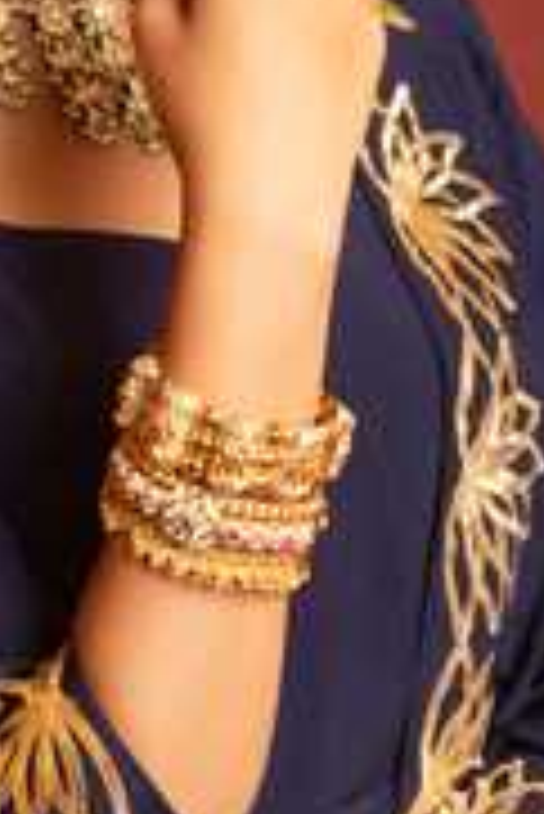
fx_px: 3280
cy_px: 353
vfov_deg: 14.1
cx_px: 202
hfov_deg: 9.5
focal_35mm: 145
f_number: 7.1
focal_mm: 50
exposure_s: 1/160
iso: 400
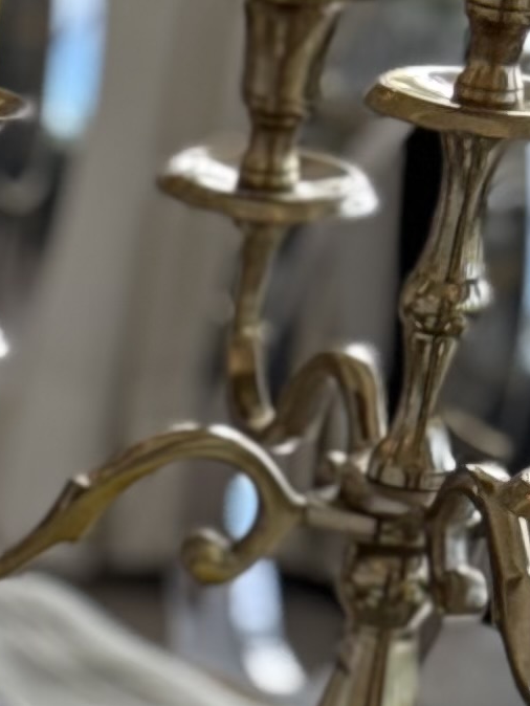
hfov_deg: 5.0
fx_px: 5855
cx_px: -757
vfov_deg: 6.5
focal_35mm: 287
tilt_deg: -28.6
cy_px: 1792
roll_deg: -5.0
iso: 64
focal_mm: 6.76
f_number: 1.78
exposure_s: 1/354
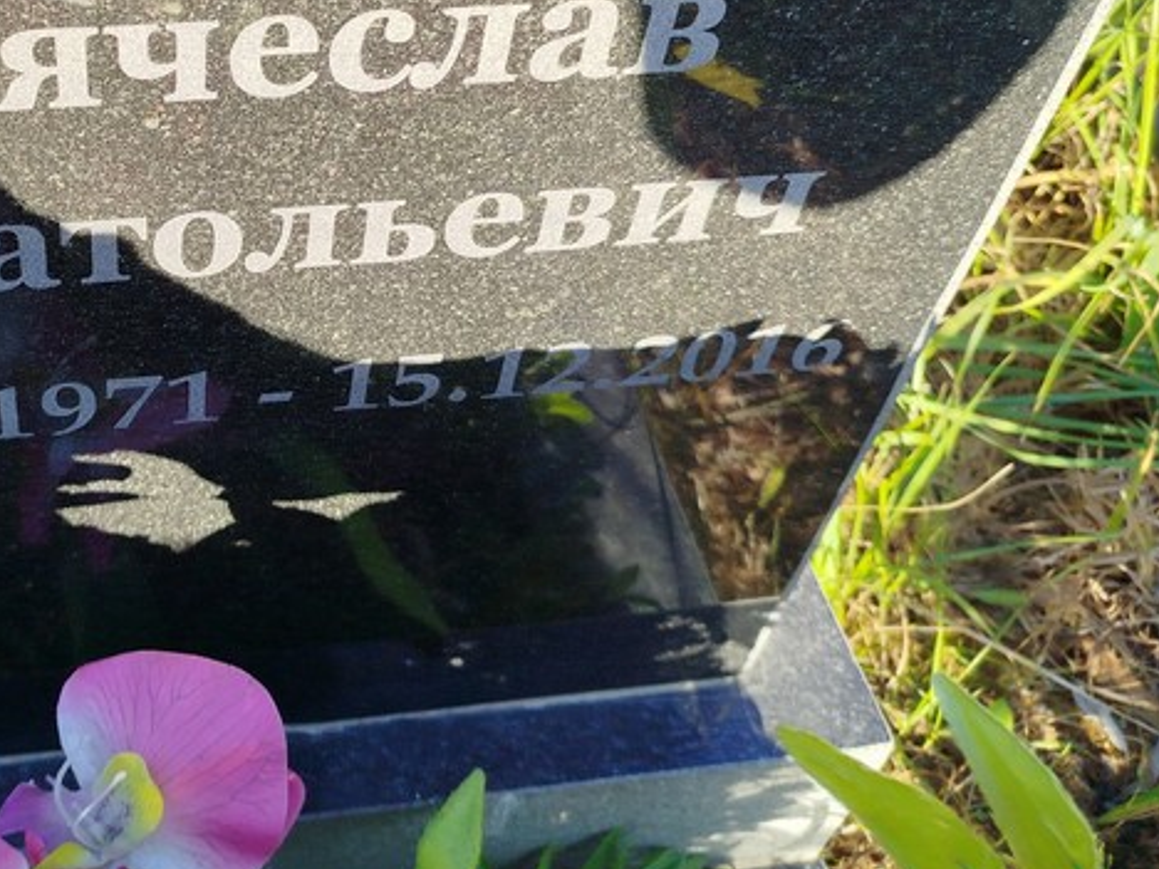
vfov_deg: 33.8
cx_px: 223
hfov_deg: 43.5
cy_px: 141
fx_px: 1373
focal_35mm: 41
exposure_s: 1/235
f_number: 1.7
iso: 50
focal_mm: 5.31
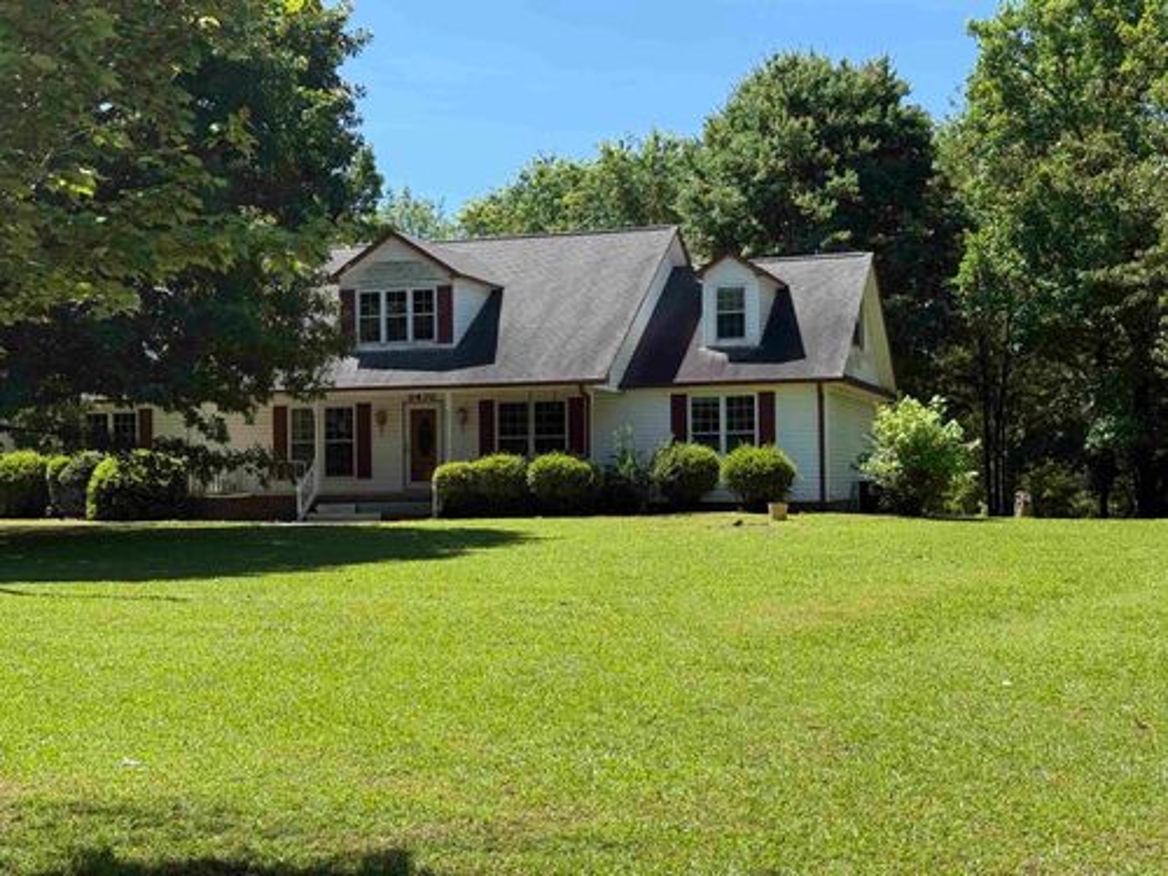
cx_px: 584
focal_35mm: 48
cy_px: 438
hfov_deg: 39.7
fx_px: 1620
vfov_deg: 30.3
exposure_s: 1/2976
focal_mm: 6.76
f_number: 1.78
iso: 80
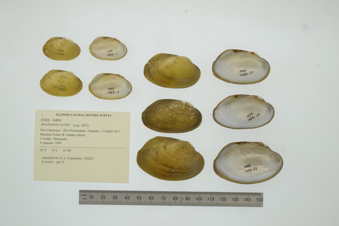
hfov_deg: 33.4
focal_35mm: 60
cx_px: 170
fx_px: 565
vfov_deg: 22.6
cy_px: 113
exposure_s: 1/10
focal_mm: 60
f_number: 32
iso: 100
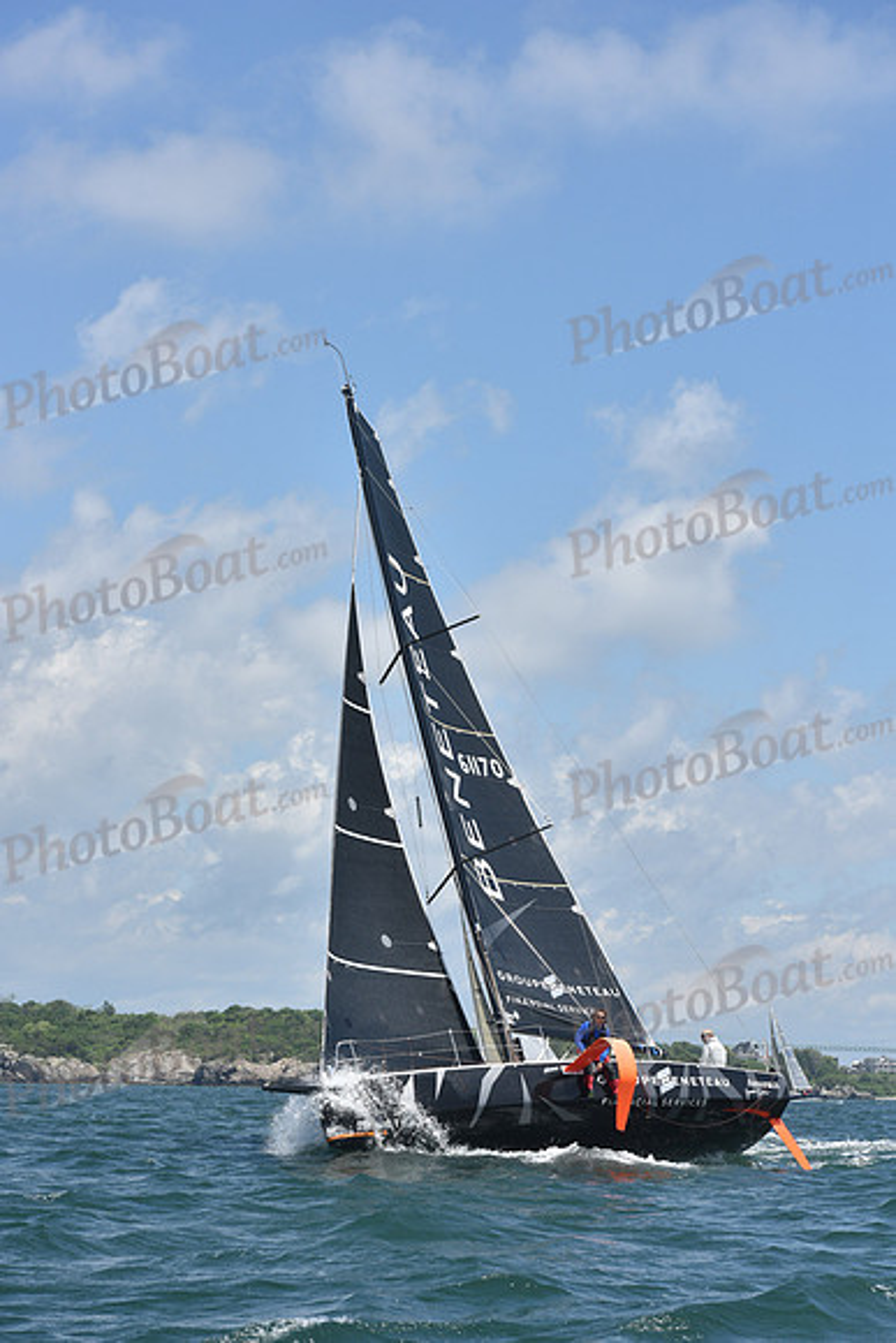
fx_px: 3358
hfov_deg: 15.2
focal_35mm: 90
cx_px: 448
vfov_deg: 22.6
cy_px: 672
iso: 250
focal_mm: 90
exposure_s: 1/1250
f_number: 7.1
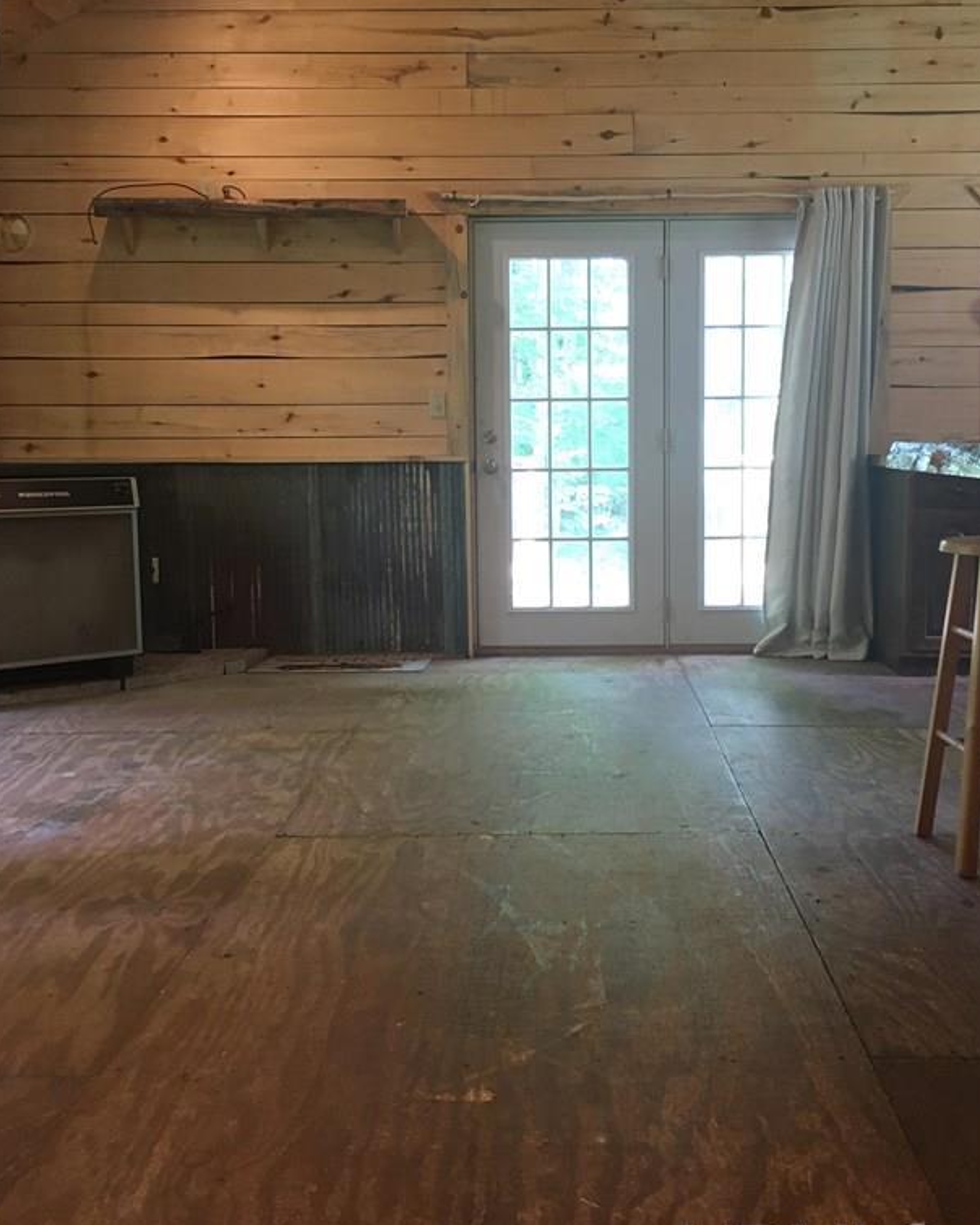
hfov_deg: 41.1
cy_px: 558
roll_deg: +0.3
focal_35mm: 36
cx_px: 548
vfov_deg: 50.2
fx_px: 1305
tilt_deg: -4.0
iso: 160
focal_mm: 4.15
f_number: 2.2
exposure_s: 1/30
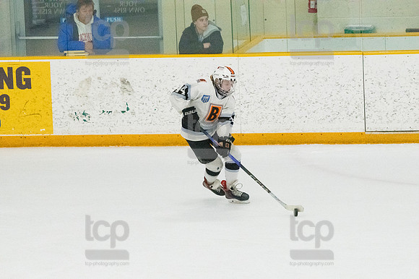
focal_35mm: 277
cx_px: 210
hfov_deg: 7.4
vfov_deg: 5.0
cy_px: 140
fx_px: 3222
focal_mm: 185
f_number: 5
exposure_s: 1/1600
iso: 8000
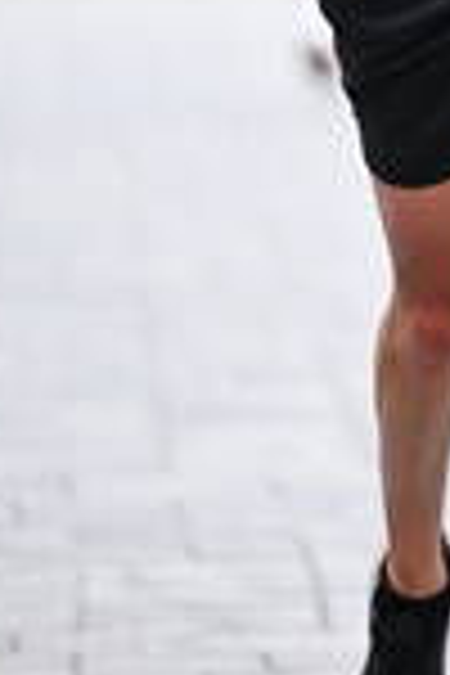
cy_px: -162
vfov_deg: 3.3
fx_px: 11718
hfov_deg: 2.2
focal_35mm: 625
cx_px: 686
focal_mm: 170
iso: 1250
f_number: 2.8
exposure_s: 1/1600
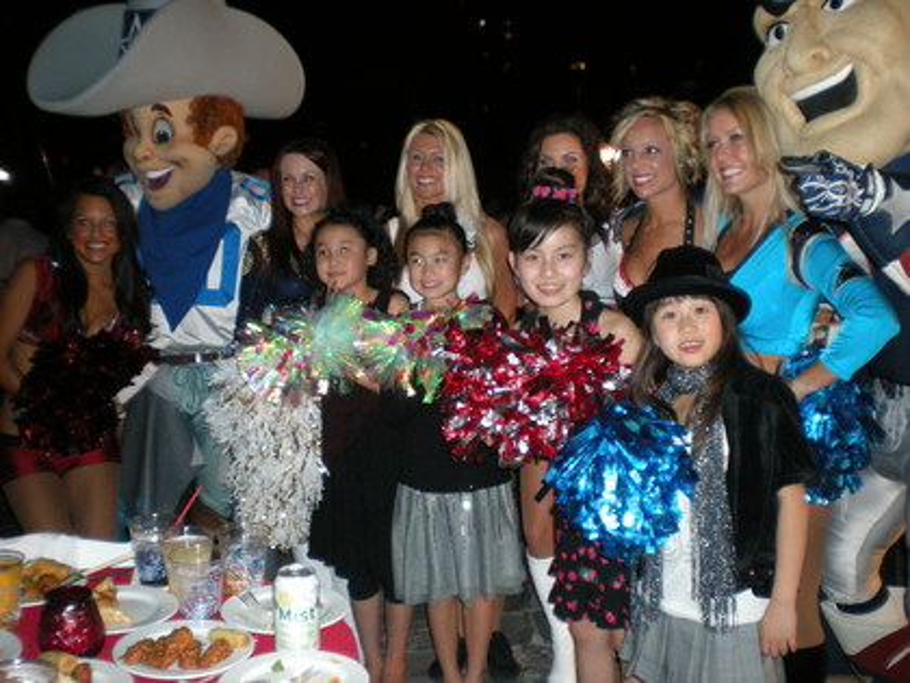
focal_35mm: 38
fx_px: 999
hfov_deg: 49.0
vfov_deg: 37.7
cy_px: 342
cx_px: 455
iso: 195
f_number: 3.1
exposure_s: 1/60
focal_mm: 6.3
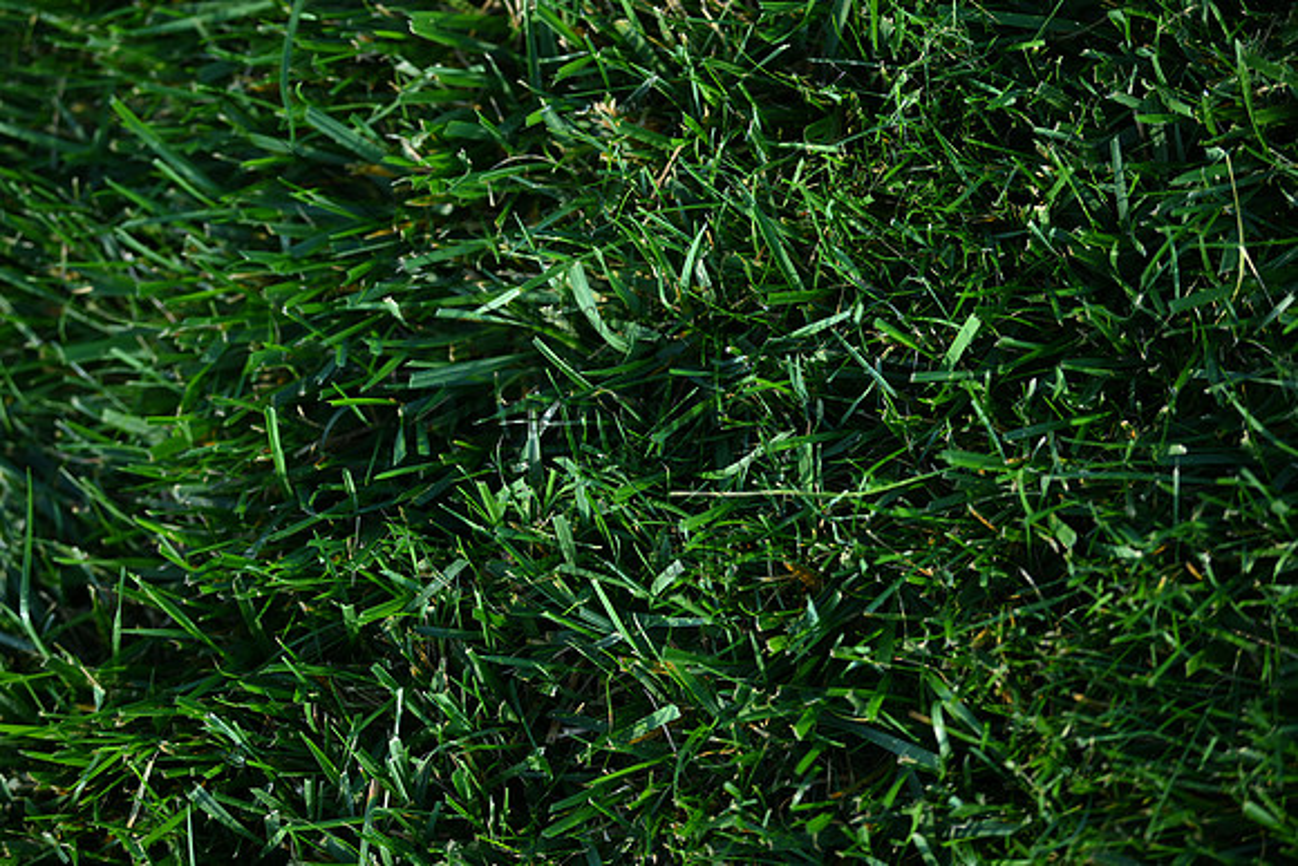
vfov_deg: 18.9
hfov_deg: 28.1
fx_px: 2596
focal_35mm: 72
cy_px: 433
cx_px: 649
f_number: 3.2
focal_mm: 72
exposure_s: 1/1227
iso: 200
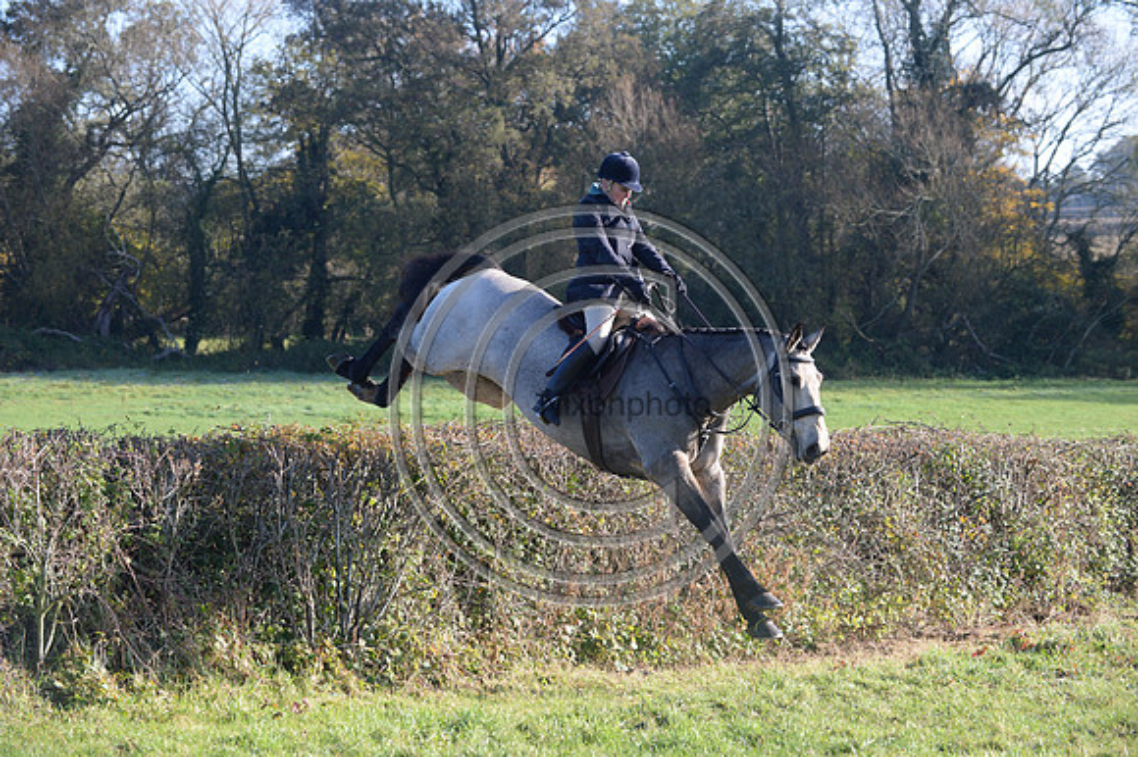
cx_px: 569
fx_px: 3222
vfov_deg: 13.4
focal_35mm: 102
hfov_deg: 20.0
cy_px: 378
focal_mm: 102
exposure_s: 1/1250
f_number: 4.5
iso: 1000
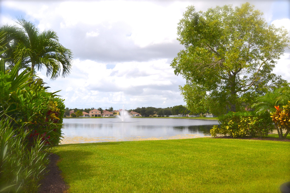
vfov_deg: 43.6
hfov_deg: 61.9
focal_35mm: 30
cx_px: 145
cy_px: 96
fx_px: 242
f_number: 9
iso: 100
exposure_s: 1/320
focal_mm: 20
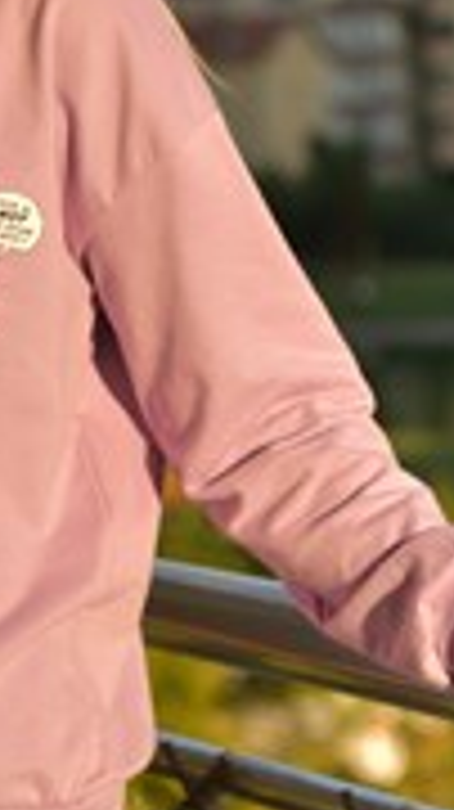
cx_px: 22
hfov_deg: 8.9
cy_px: 270
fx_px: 2895
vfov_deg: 15.9
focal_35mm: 135
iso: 800
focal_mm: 50
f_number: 3.2
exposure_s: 1/8000
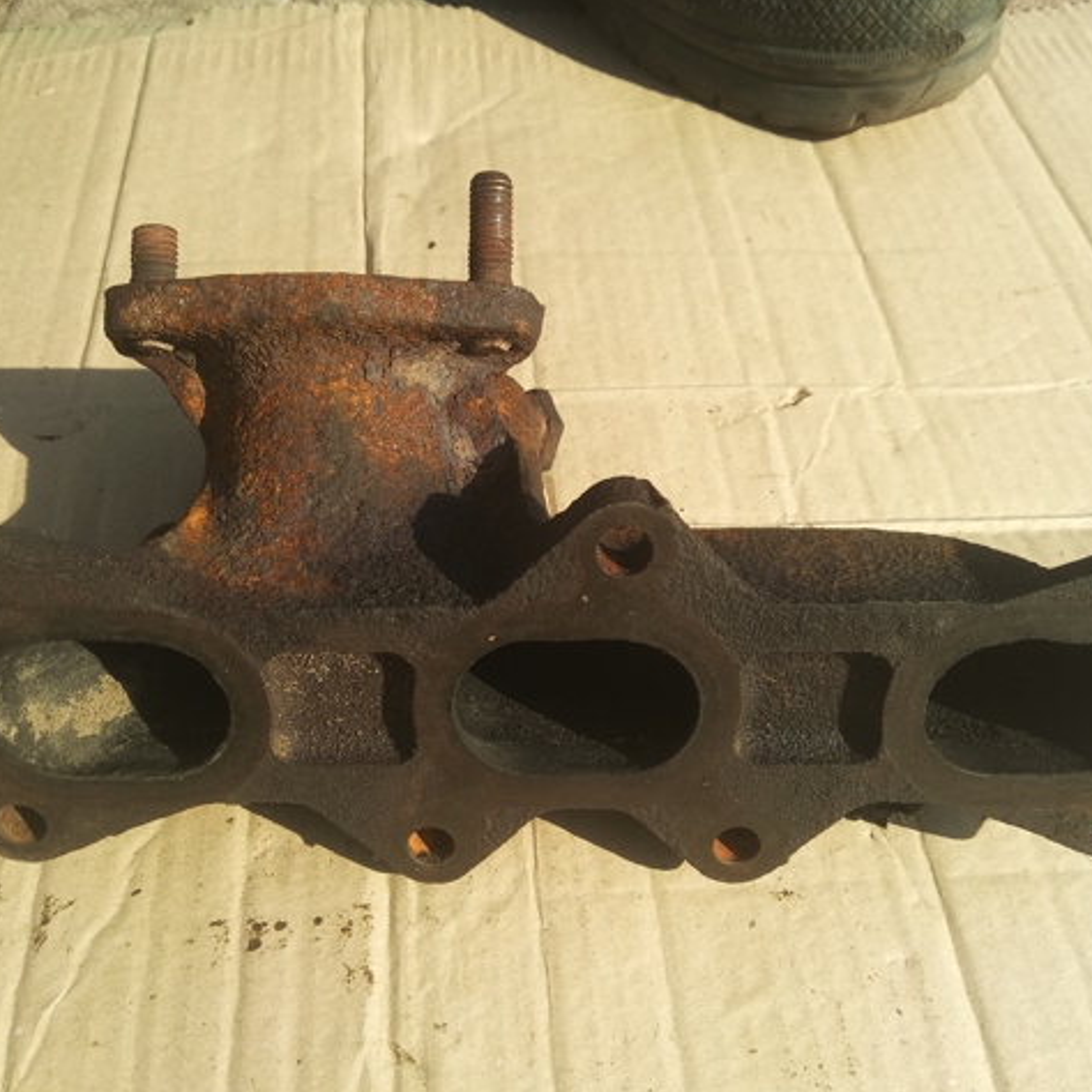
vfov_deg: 52.5
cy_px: 544
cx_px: 537
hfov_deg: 52.5
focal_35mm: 31
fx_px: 1106
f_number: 2.2
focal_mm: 3.81
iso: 100
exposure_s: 1/905
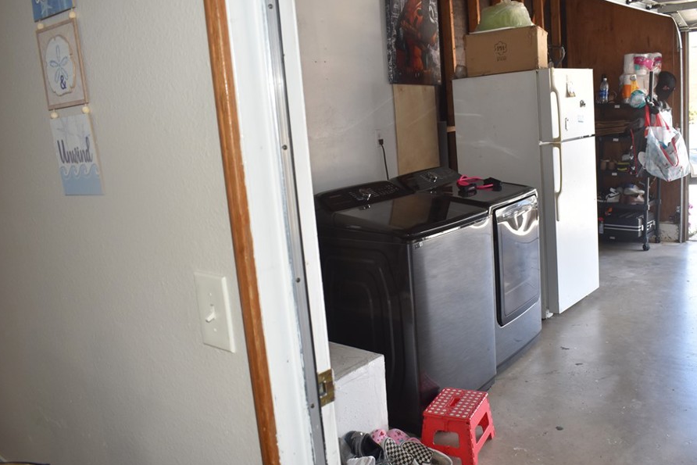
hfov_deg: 60.1
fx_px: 600
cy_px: 241
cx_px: 393
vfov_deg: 42.3
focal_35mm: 31
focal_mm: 18
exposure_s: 1/125
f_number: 5.6
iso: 560
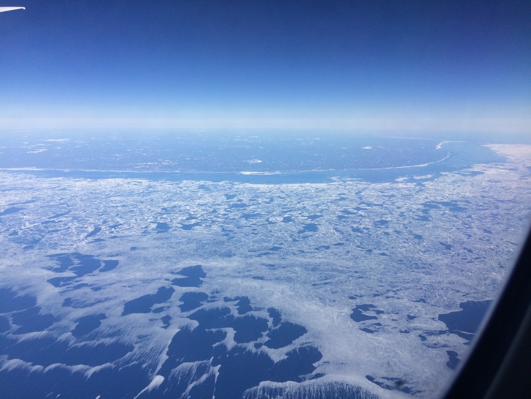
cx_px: 266
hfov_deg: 61.7
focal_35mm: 29
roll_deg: -1.6
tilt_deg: -9.8
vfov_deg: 48.2
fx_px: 445
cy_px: 200
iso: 32
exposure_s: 1/2415
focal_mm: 4.15
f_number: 2.2
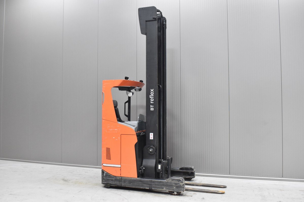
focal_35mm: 33
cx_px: 152
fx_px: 279
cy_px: 101
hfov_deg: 57.2
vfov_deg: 40.0
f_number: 5.6
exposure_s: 1/20
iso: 1600
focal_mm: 22
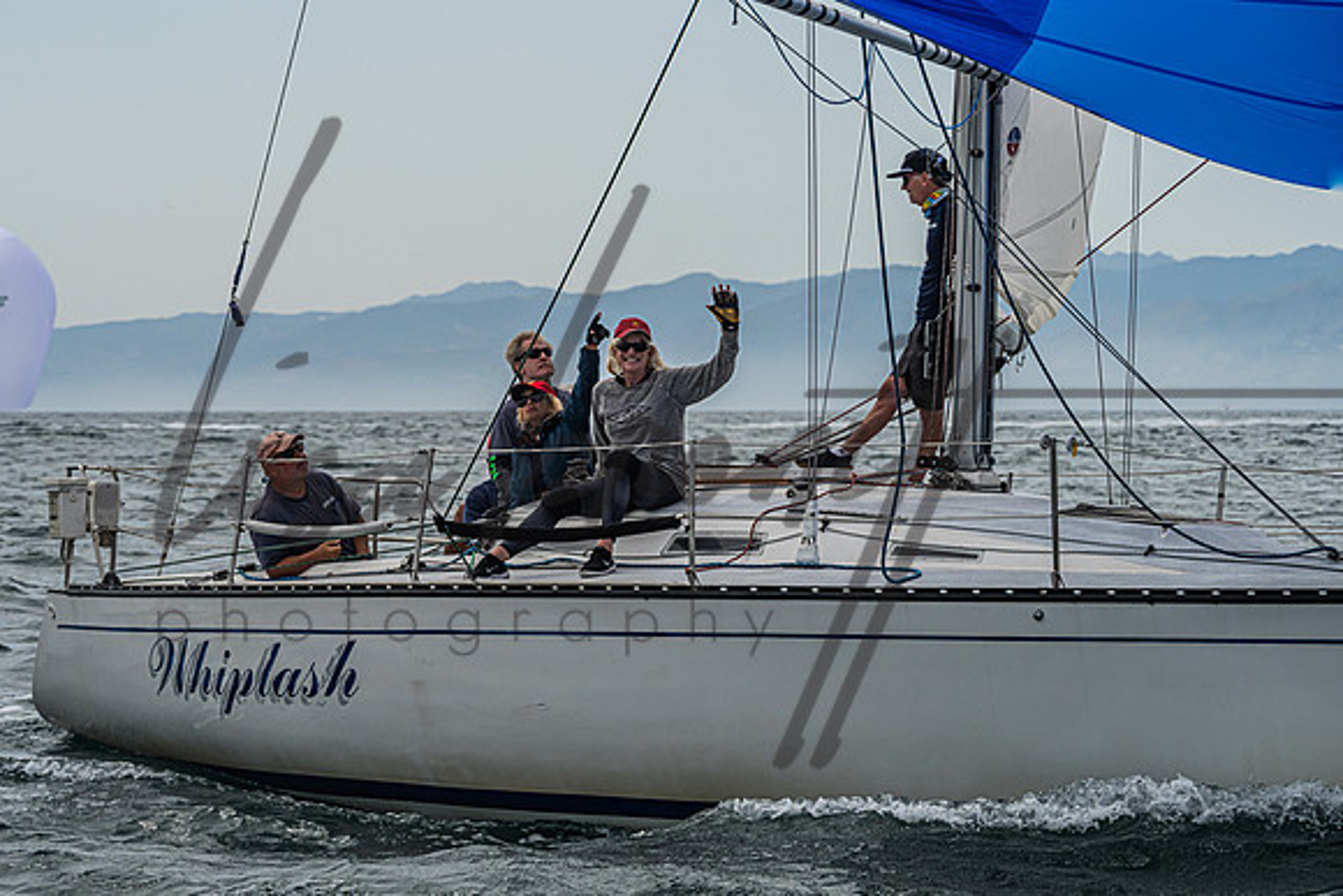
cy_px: 402
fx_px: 5689
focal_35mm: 152
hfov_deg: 13.5
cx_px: 541
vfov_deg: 9.0
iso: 400
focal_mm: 125
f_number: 8
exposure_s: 1/2500
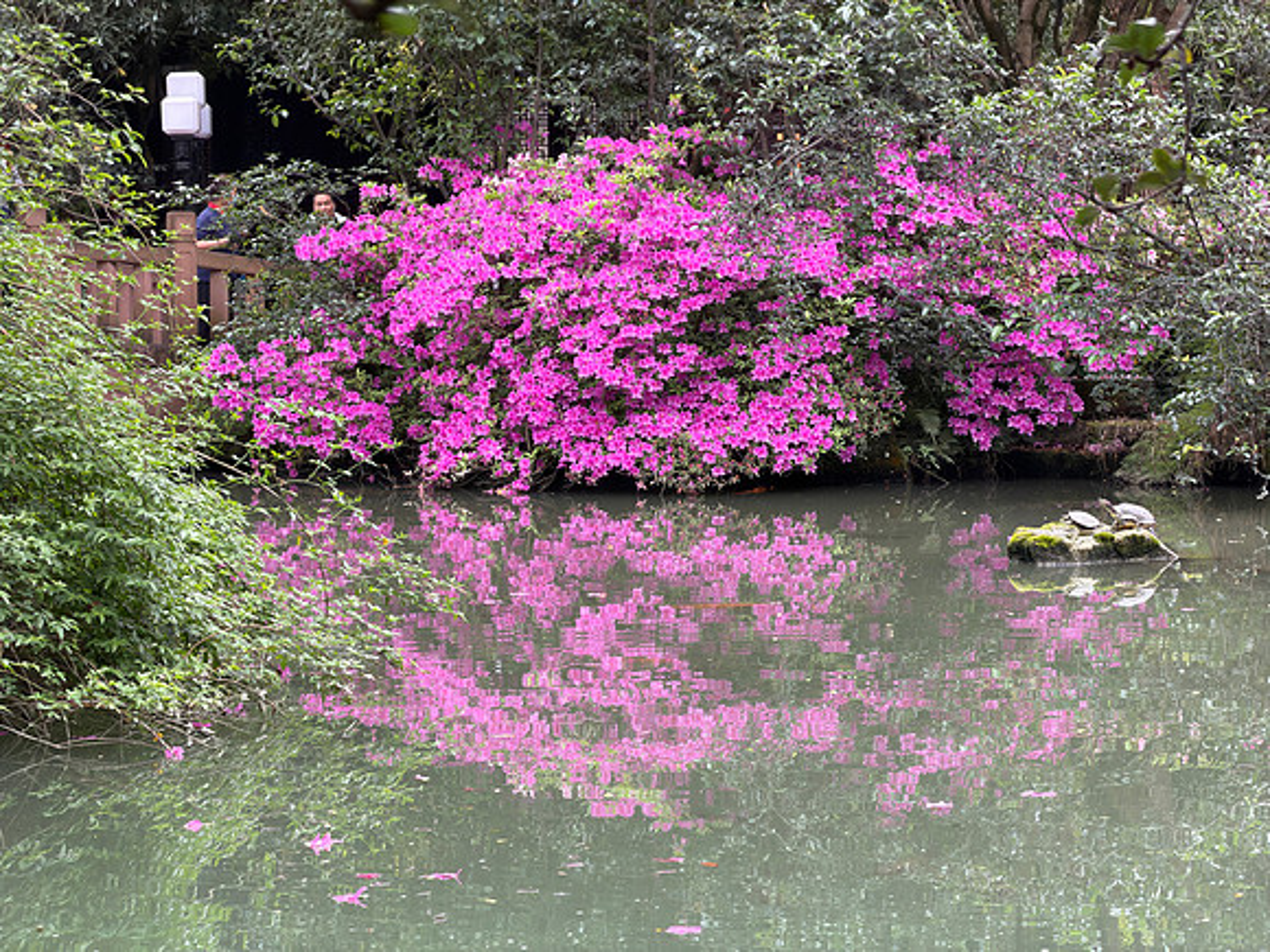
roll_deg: +0.4
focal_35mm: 100
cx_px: 635
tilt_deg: -3.6
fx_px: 3669
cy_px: 476
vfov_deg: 14.8
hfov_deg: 19.6
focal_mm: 16.89
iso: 160
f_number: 2.8
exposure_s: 1/121
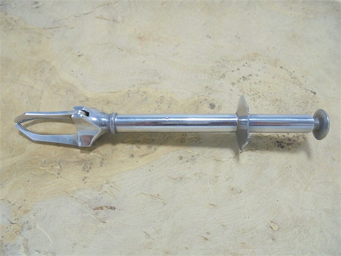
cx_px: 170
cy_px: 128
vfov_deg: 53.1
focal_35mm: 26
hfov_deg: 67.3
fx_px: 256
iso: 100
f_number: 3.5
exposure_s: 1/50
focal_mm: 4.6
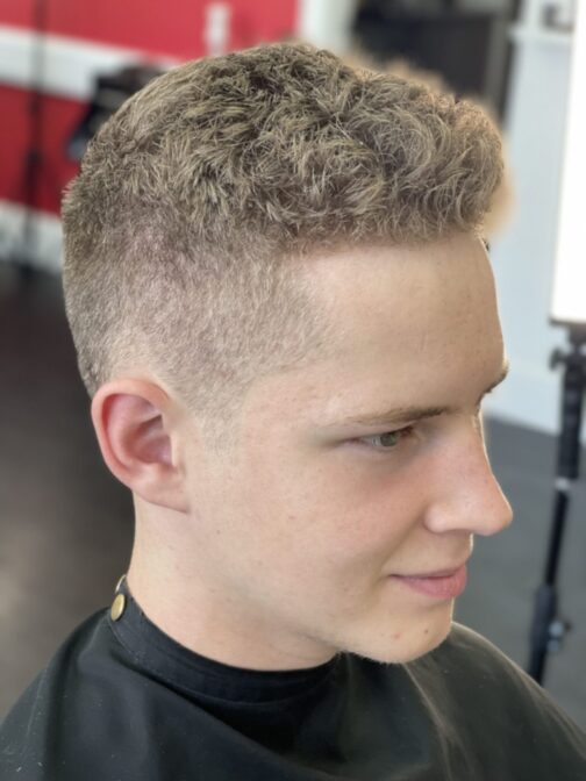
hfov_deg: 22.9
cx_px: 293
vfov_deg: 30.3
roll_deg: -5.4
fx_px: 1445
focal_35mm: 64
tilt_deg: -19.0
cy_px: 390
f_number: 2.2
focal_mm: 7.5
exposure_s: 1/100
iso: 80
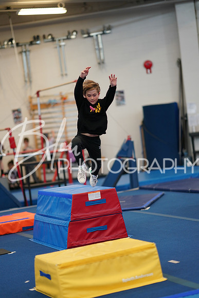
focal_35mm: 85
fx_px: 704
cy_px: 149
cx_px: 100
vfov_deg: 23.9
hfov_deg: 16.1
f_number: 1.4
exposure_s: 1/500
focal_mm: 85
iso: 640
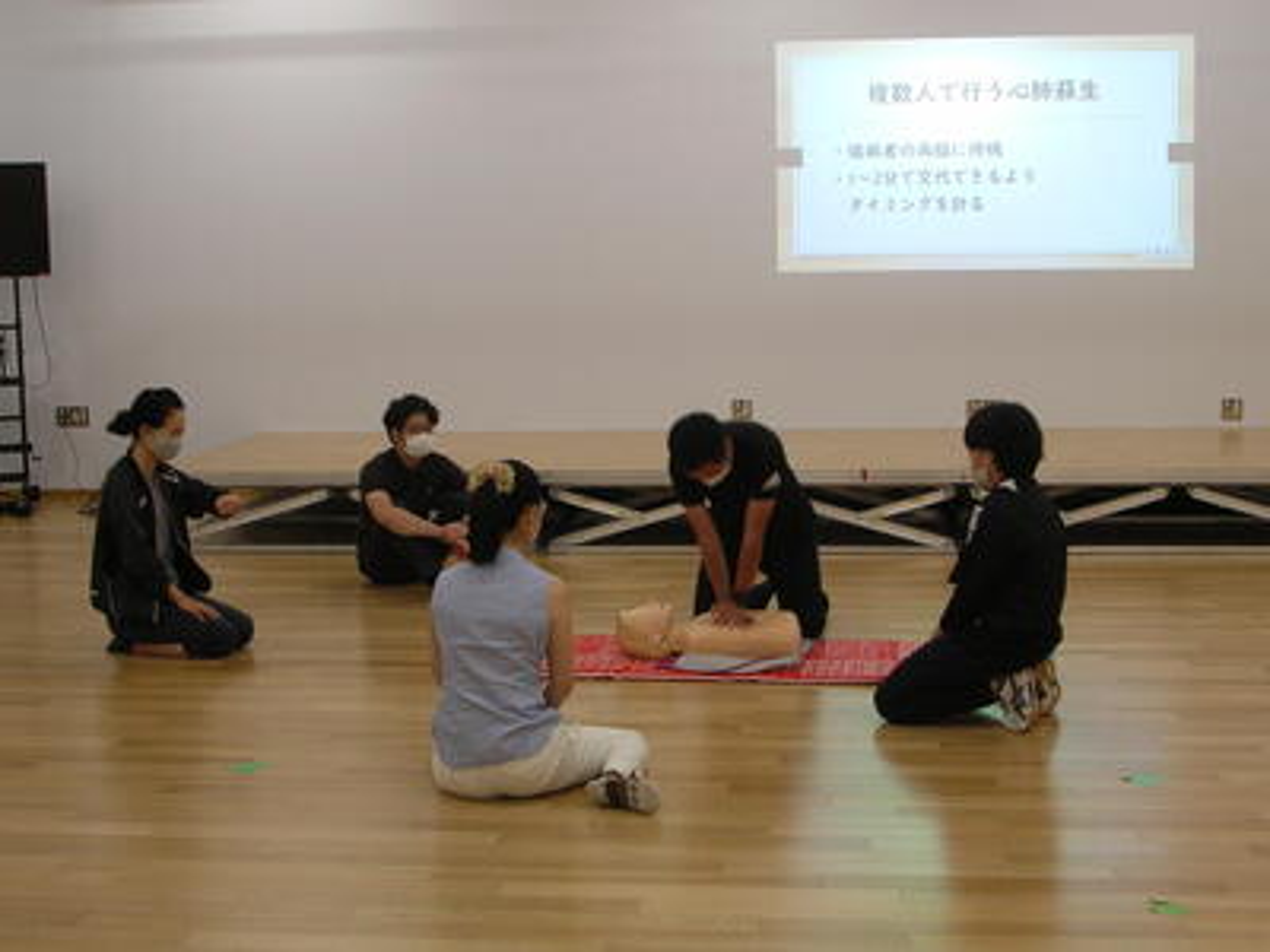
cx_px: 635
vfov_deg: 28.6
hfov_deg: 37.5
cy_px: 476
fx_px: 1871
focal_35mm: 51
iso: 50
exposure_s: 1/27.8
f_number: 3.3
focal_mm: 8.5
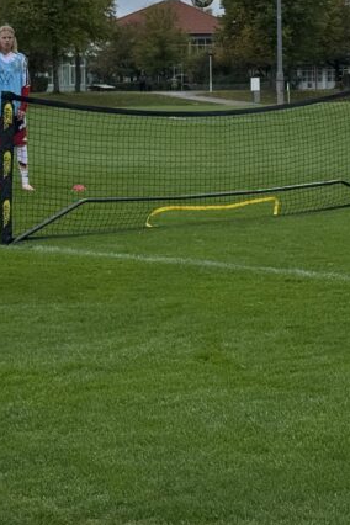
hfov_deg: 11.4
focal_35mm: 120
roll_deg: +1.0
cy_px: 67
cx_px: 304
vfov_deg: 16.9
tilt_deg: +1.3
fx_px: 1750
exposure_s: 1/5376
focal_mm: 6.76
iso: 64
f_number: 1.78
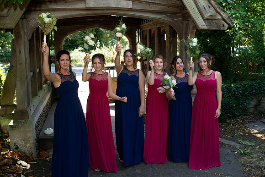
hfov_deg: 54.5
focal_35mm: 35
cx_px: 132
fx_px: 257
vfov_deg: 37.8
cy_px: 88
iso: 250
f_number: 3.5
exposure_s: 1/250
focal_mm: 35
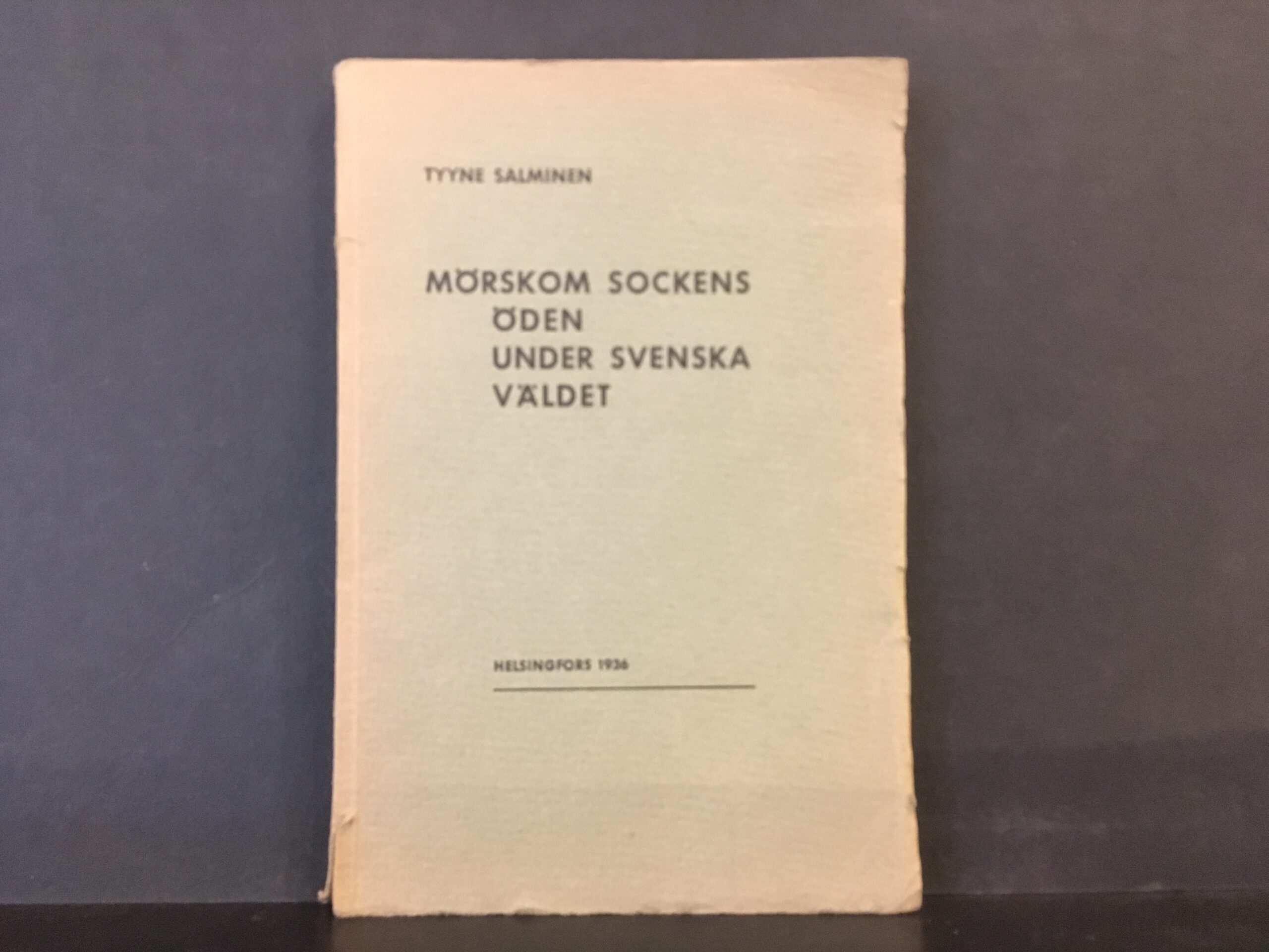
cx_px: 634
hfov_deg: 61.7
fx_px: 1063
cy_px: 476
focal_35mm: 29
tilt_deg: -46.2
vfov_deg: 48.2
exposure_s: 1/17
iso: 250
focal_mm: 4.15
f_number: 2.2
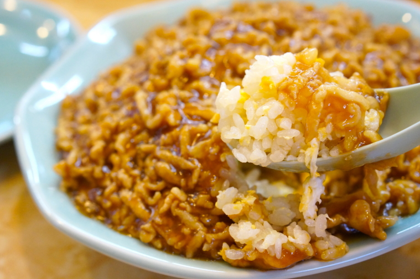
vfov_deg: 17.3
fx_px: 921
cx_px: 214
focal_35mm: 79
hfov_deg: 25.7
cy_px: 146
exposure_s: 1/80
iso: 2000
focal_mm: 50
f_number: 4
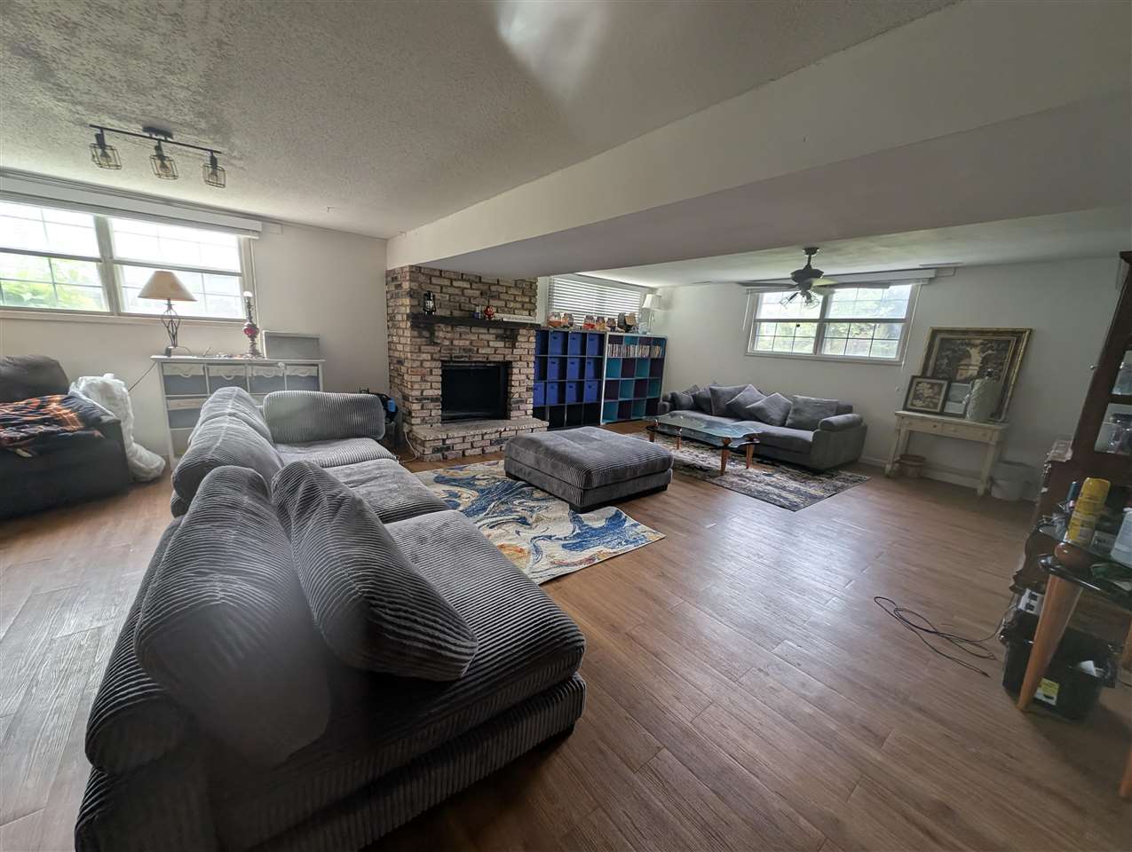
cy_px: 426
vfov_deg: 94.6
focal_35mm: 12
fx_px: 393
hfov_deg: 110.5
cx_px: 566
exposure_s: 1/64.6
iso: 58
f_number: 1.95
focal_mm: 2.23
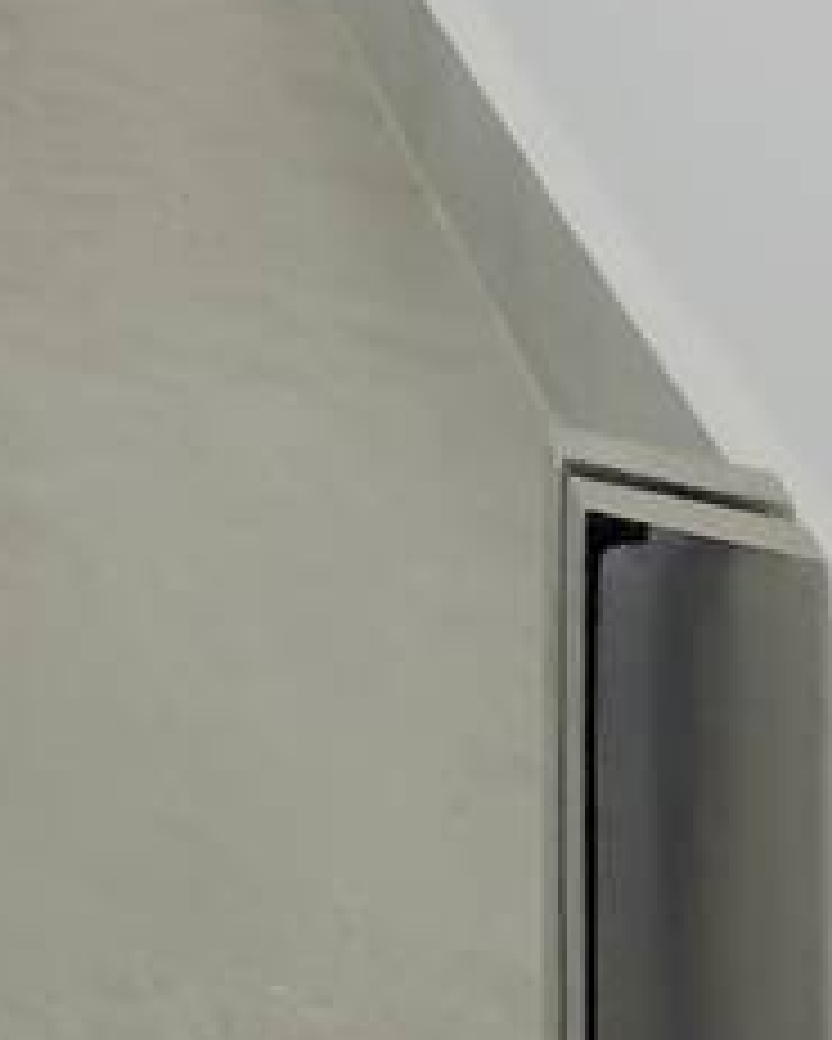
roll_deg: -2.1
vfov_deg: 17.6
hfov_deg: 13.0
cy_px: -1013
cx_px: -1322
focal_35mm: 79
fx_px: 2430
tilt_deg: +0.2
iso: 32
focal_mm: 1.54
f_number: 2.4
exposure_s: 1/121
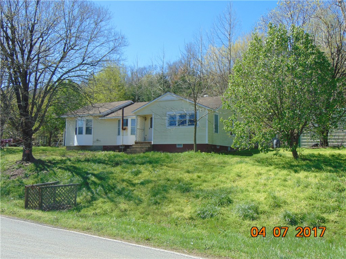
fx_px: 350
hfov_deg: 52.6
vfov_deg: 40.7
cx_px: 173
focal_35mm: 35
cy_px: 130
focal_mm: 6.3
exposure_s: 1/640
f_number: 3.2
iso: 80
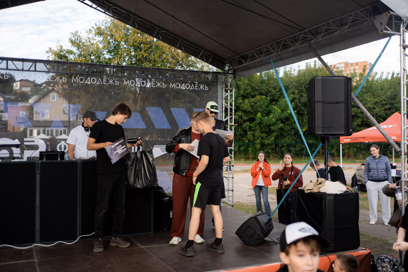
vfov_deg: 37.9
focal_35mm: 35
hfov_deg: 54.4
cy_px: 136
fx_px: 397
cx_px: 204
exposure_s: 1/800
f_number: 2.2
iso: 100
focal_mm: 35
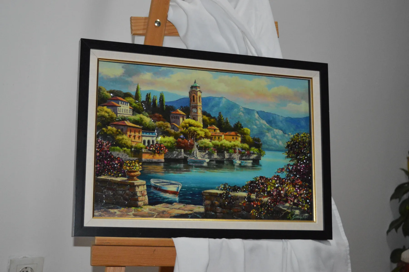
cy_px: 136
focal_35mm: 57
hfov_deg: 35.1
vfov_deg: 23.7
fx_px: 647
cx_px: 204
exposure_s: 1/60
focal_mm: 38
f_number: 4.8
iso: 3200
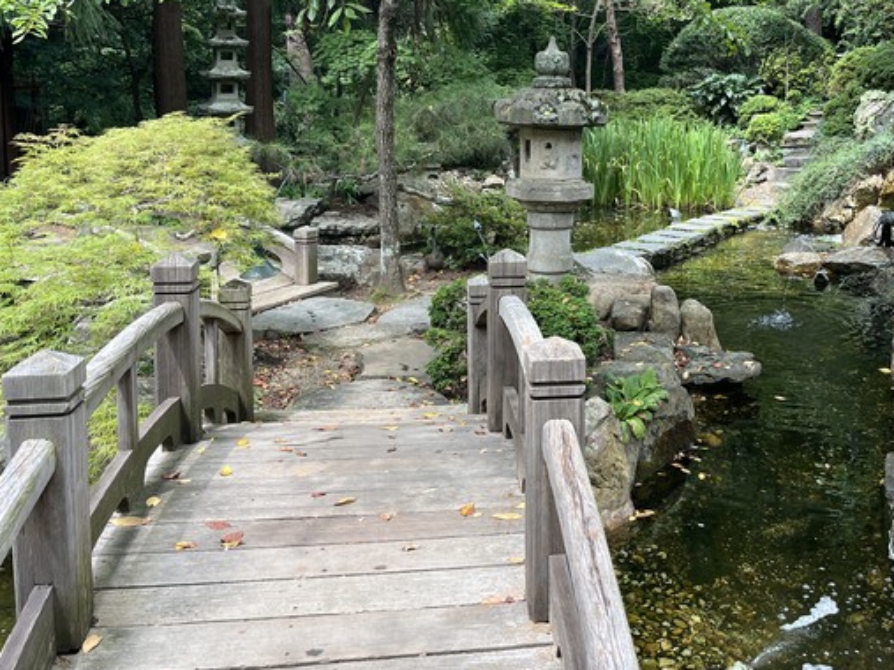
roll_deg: -0.7
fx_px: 1033
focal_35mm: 40
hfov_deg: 46.3
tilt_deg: -6.0
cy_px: 184
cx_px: 568
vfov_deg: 35.3
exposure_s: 1/223
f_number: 1.6
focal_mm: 5.1
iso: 40
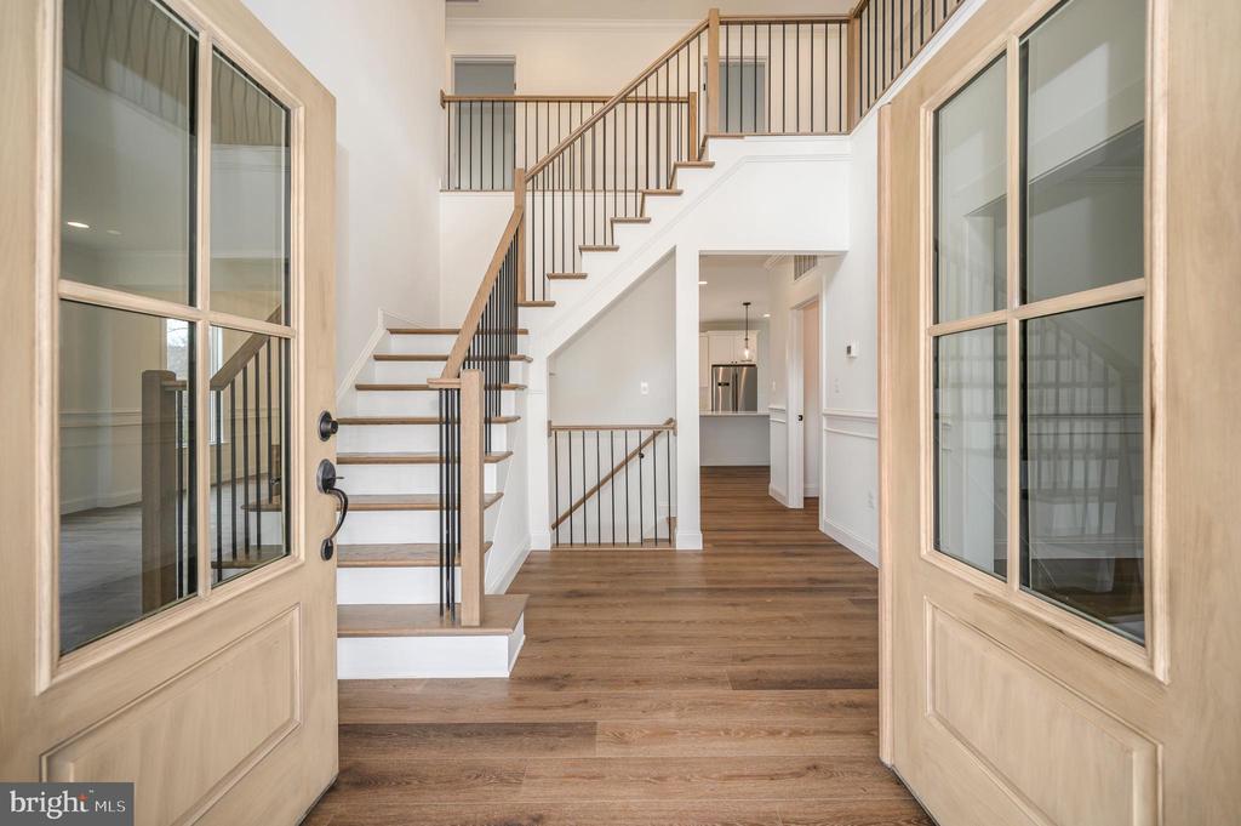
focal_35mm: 14
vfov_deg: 81.1
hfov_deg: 104.3
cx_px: 620
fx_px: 482
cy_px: 413
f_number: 4.5
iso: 200
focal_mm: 14
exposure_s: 1/80
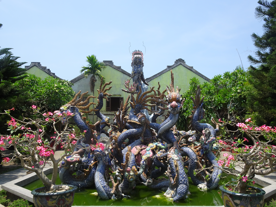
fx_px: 247
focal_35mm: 31
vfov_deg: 45.4
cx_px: 138
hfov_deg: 58.4
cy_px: 104
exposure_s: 1/640
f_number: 4
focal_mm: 5.26
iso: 80
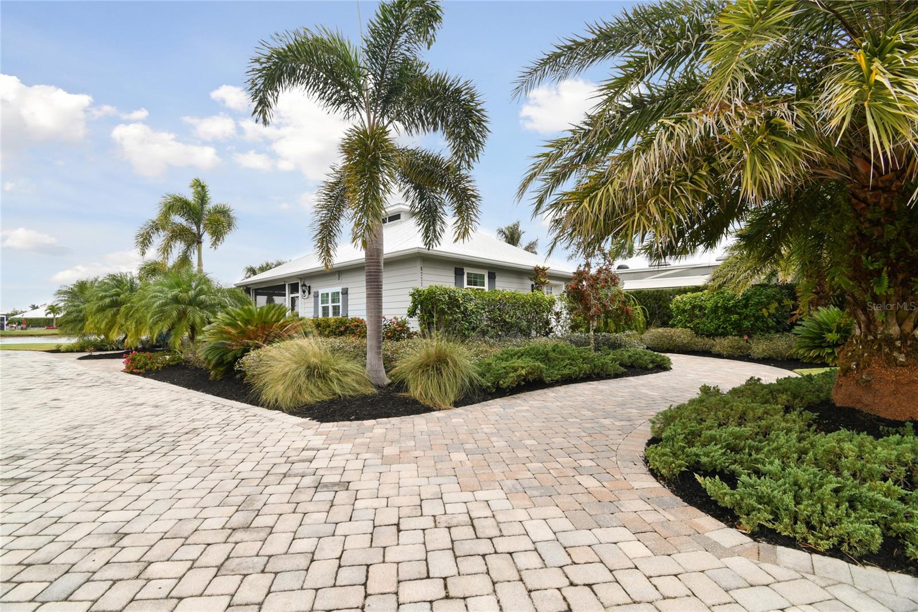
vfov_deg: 77.3
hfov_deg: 100.4
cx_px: 459
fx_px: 382
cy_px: 306
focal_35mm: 15
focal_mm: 10
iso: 100
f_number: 7.1
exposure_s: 1/25
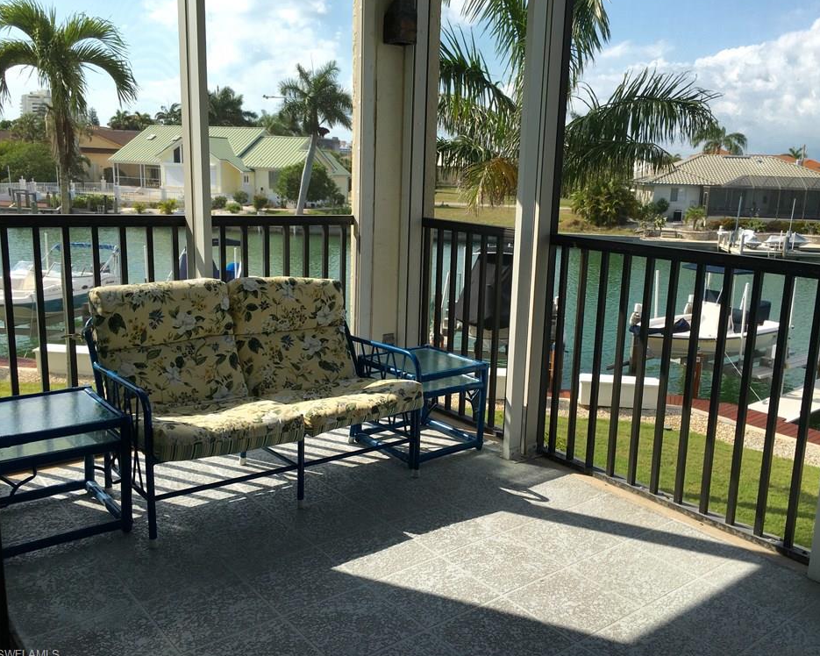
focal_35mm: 31
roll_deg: -2.9
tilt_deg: -10.8
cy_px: 326
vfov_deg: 47.1
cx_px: 444
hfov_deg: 57.1
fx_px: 752
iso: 25
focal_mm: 4.15
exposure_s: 1/1068
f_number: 2.2
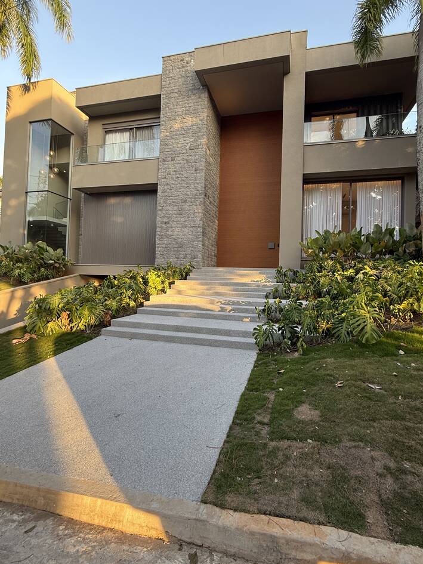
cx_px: 232
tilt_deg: +0.9
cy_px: 275
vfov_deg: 94.5
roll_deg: -3.4
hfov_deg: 77.9
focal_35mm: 16
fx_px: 261
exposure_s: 1/99
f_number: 2.2
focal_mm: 2.22
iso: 64
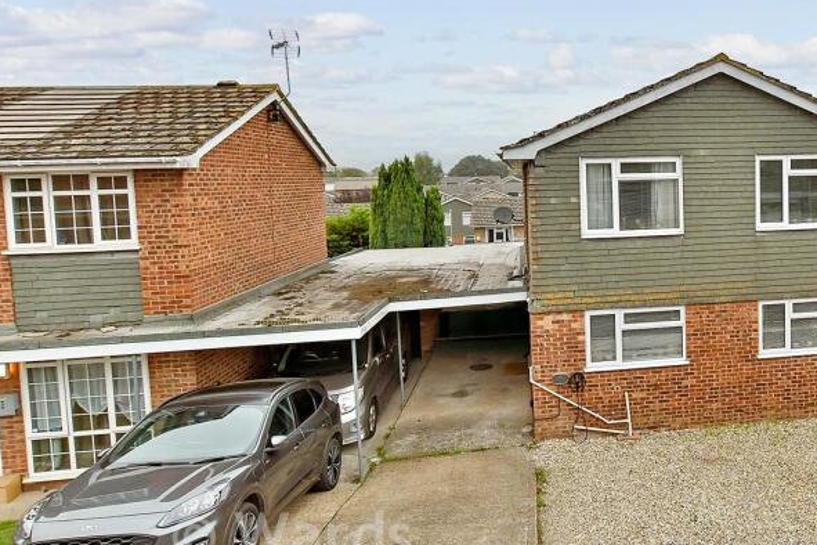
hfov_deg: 64.4
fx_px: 590
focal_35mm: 26
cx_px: 632
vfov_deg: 49.2
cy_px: 212
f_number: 6.3
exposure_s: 1/160
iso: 800
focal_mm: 10
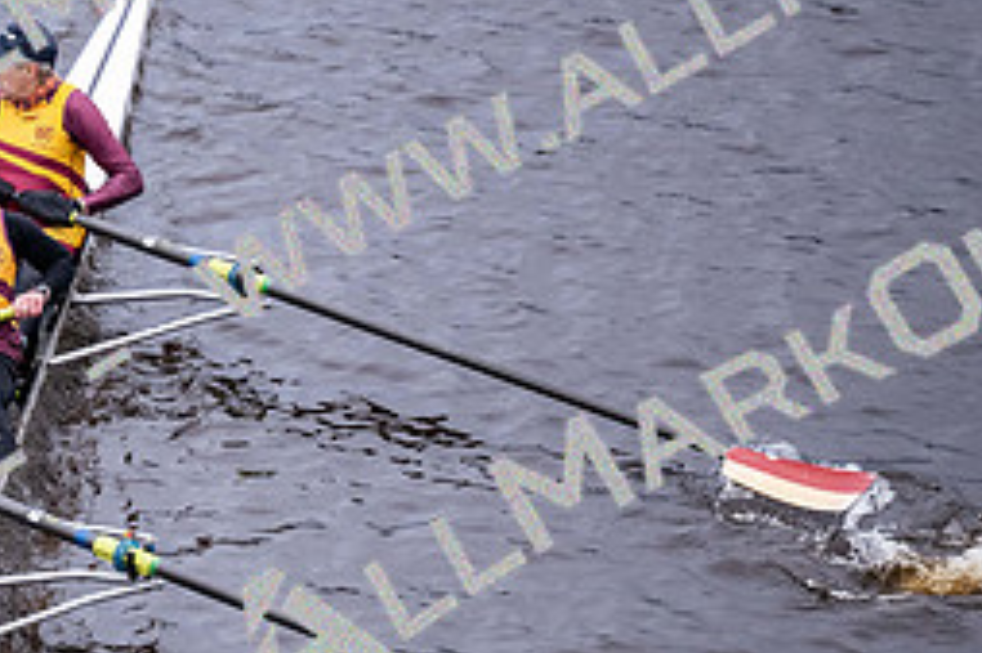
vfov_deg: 3.0
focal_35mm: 457
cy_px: 384
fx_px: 12457
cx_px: -89
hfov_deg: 4.5
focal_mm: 200
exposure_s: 1/2000
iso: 2800
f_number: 2.8
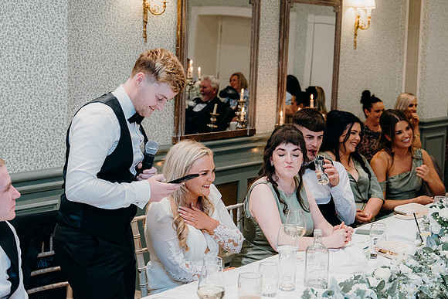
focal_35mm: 67
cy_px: 150
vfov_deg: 20.3
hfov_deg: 30.1
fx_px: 834
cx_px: 224
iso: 2500
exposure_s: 1/160
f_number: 3.5
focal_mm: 45
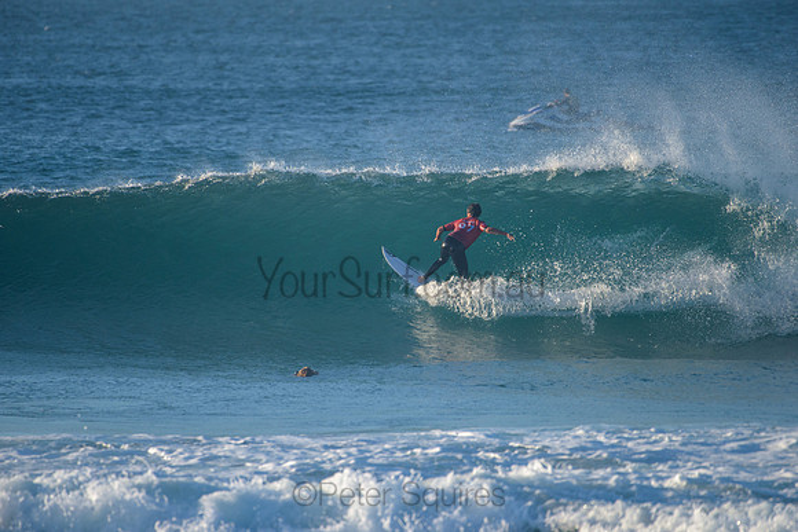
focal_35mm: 540
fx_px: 11965
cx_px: 400
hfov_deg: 3.8
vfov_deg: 2.5
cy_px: 253
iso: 450
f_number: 5.6
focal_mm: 500
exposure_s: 1/2000
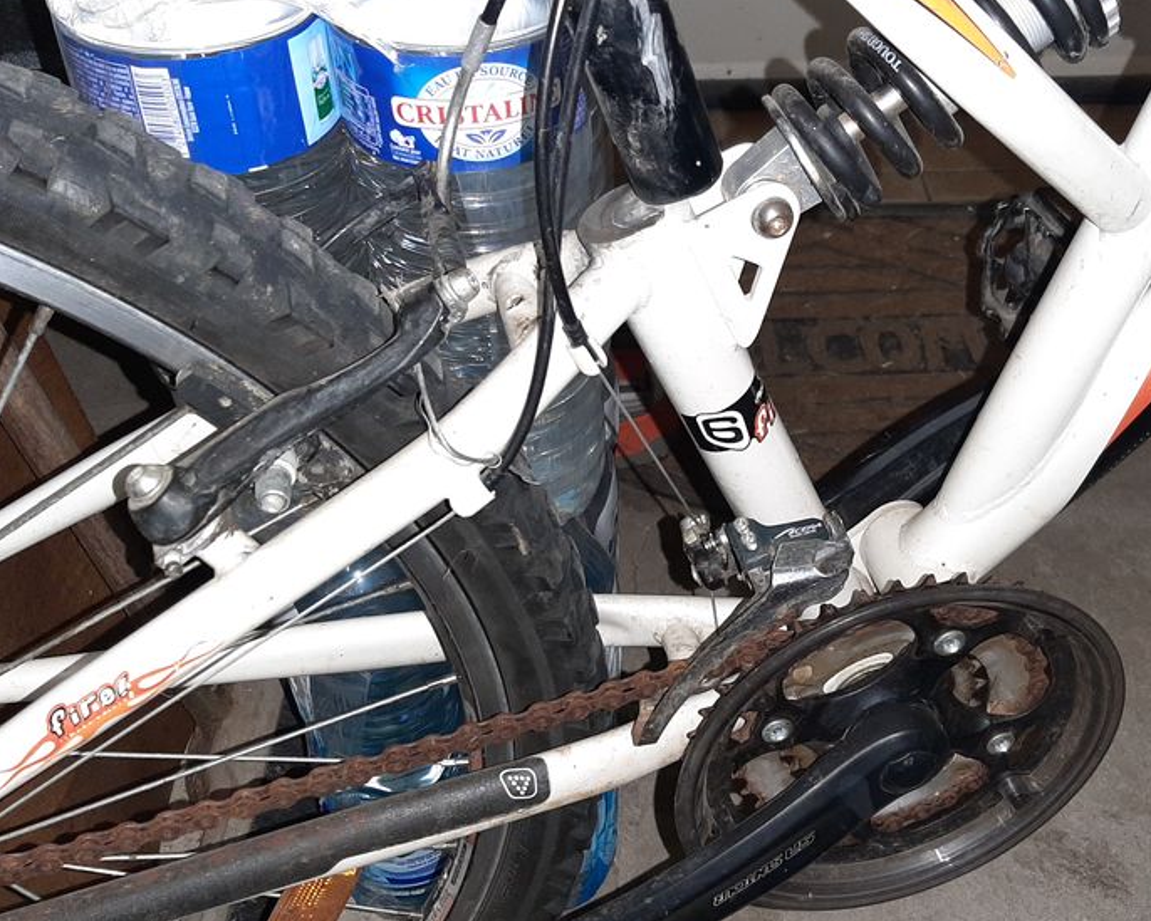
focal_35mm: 37
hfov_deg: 48.4
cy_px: 508
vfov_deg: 40.1
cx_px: 755
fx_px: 1261
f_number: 1.7
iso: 500
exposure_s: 1/20
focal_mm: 3.93
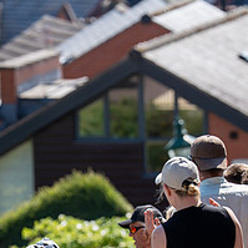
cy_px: 270
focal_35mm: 471
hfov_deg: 3.7
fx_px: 3818
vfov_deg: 3.7
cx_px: 21
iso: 125
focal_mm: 160
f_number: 3.5
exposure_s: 1/1000
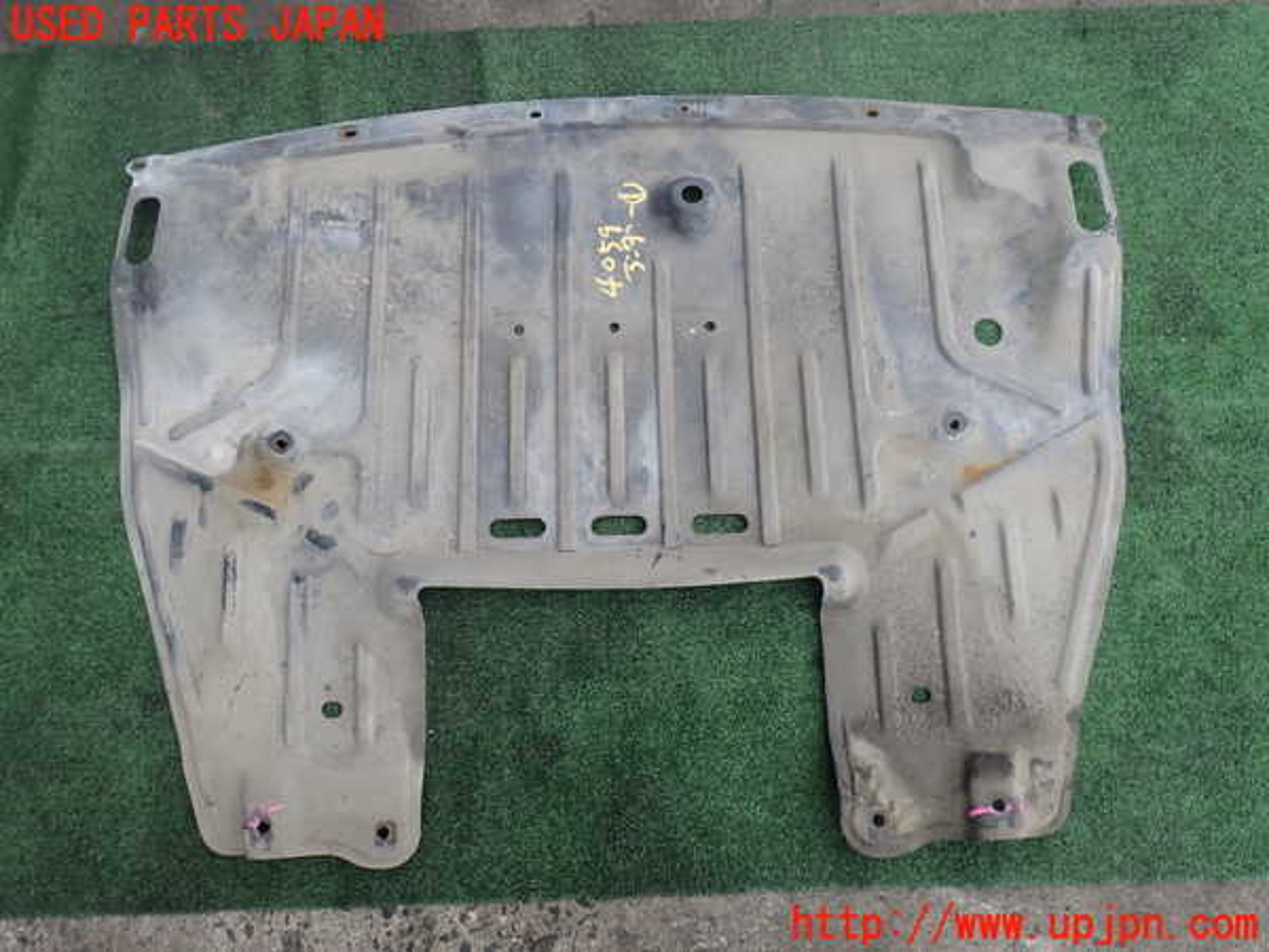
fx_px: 1100
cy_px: 476
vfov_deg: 46.8
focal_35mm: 30
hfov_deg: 60.0
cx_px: 634
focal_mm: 5.4
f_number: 3.2
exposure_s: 1/200
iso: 100
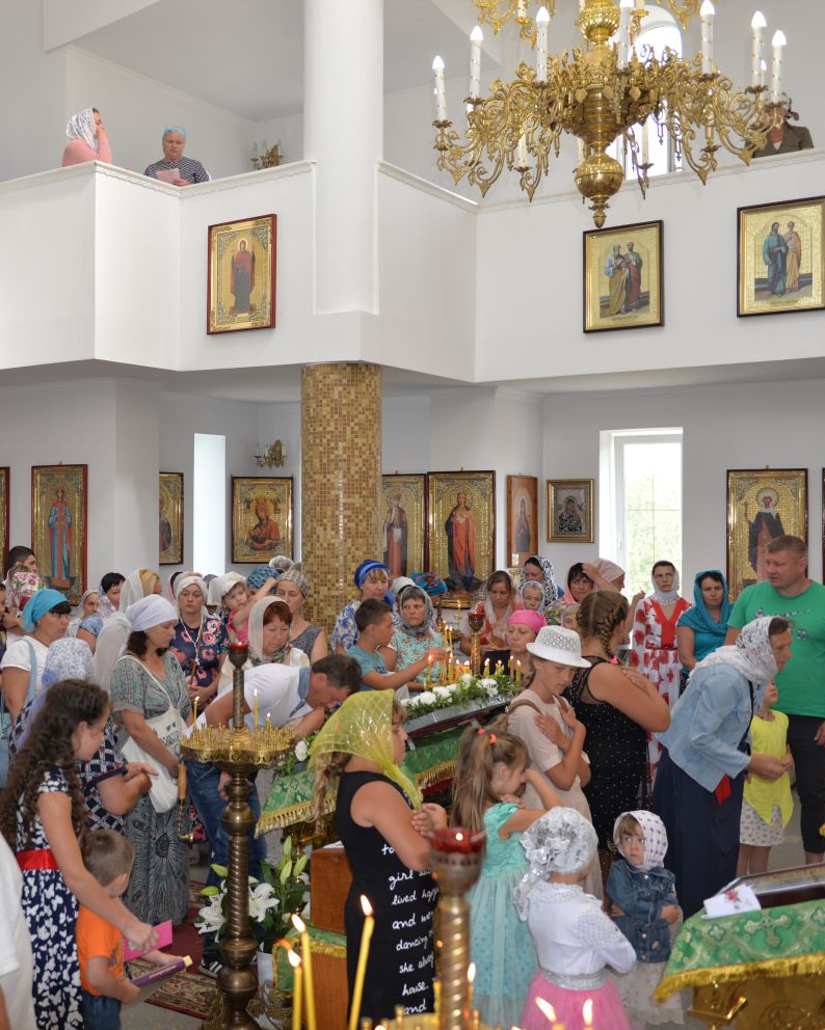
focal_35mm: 44
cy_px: 511
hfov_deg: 33.3
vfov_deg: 42.0
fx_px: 1343
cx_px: 180
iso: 200
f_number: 2.8
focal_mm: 31
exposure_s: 1/125
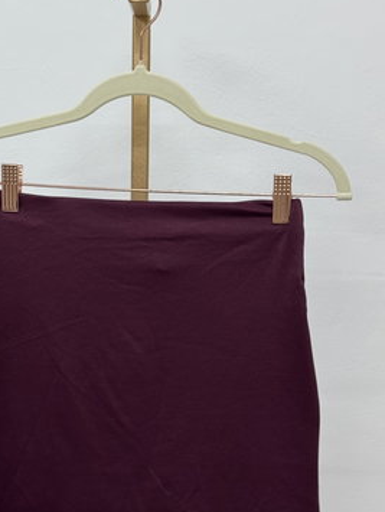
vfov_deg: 27.0
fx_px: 1066
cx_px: 121
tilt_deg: -9.1
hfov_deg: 20.4
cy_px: 260
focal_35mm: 72
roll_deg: +0.9
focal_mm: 6.76
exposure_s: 1/50
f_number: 1.78
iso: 250
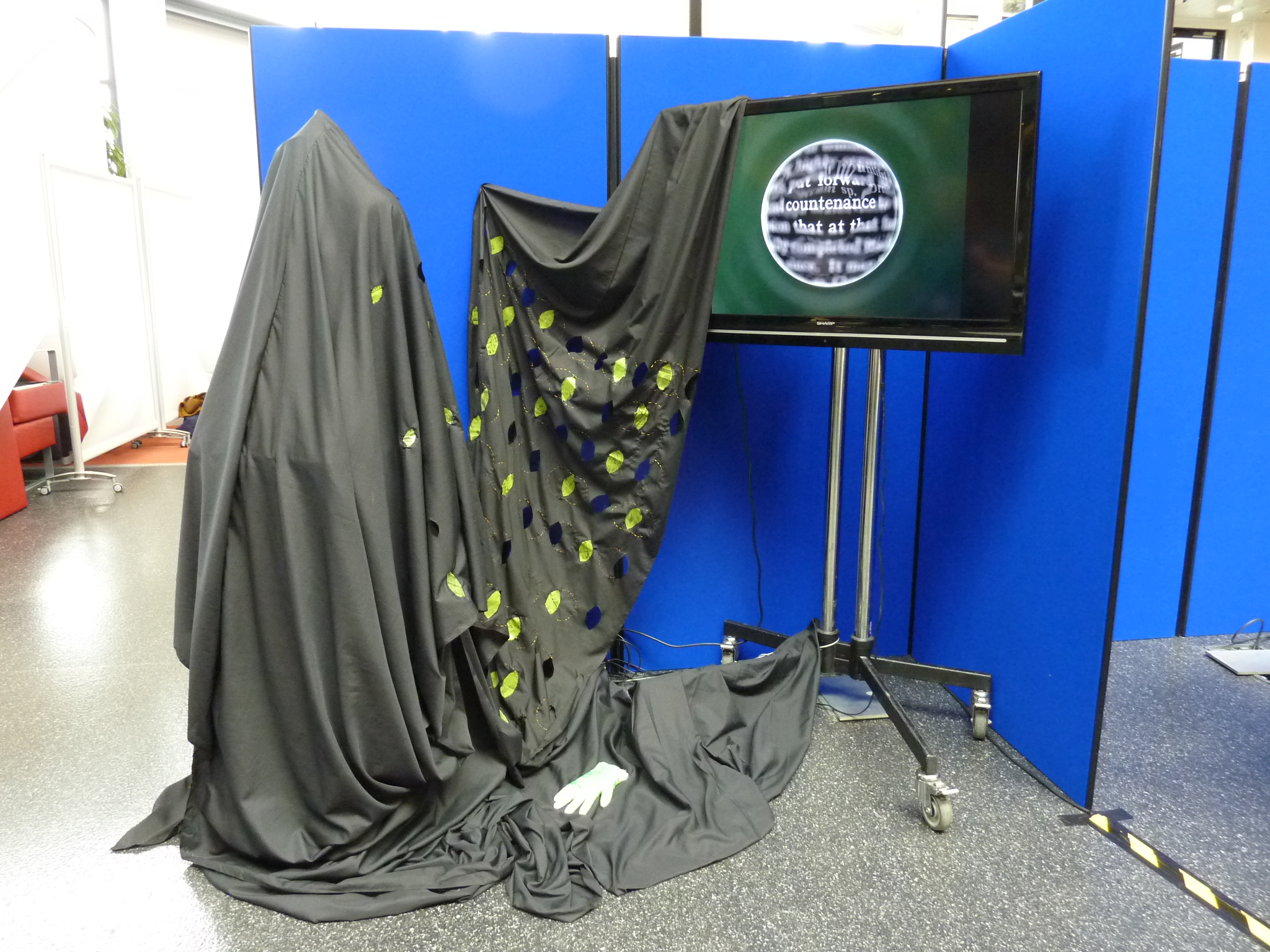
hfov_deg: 69.4
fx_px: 917
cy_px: 476
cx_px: 635
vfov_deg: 54.9
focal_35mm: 25
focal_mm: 4.1
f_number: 3.3
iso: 400
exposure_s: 1/15
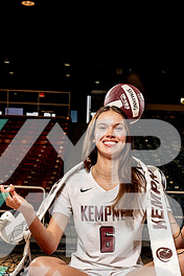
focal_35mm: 80
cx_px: 101
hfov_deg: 17.1
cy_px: 226
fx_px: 613
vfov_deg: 24.9
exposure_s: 1/250
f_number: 7.1
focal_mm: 47
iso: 640
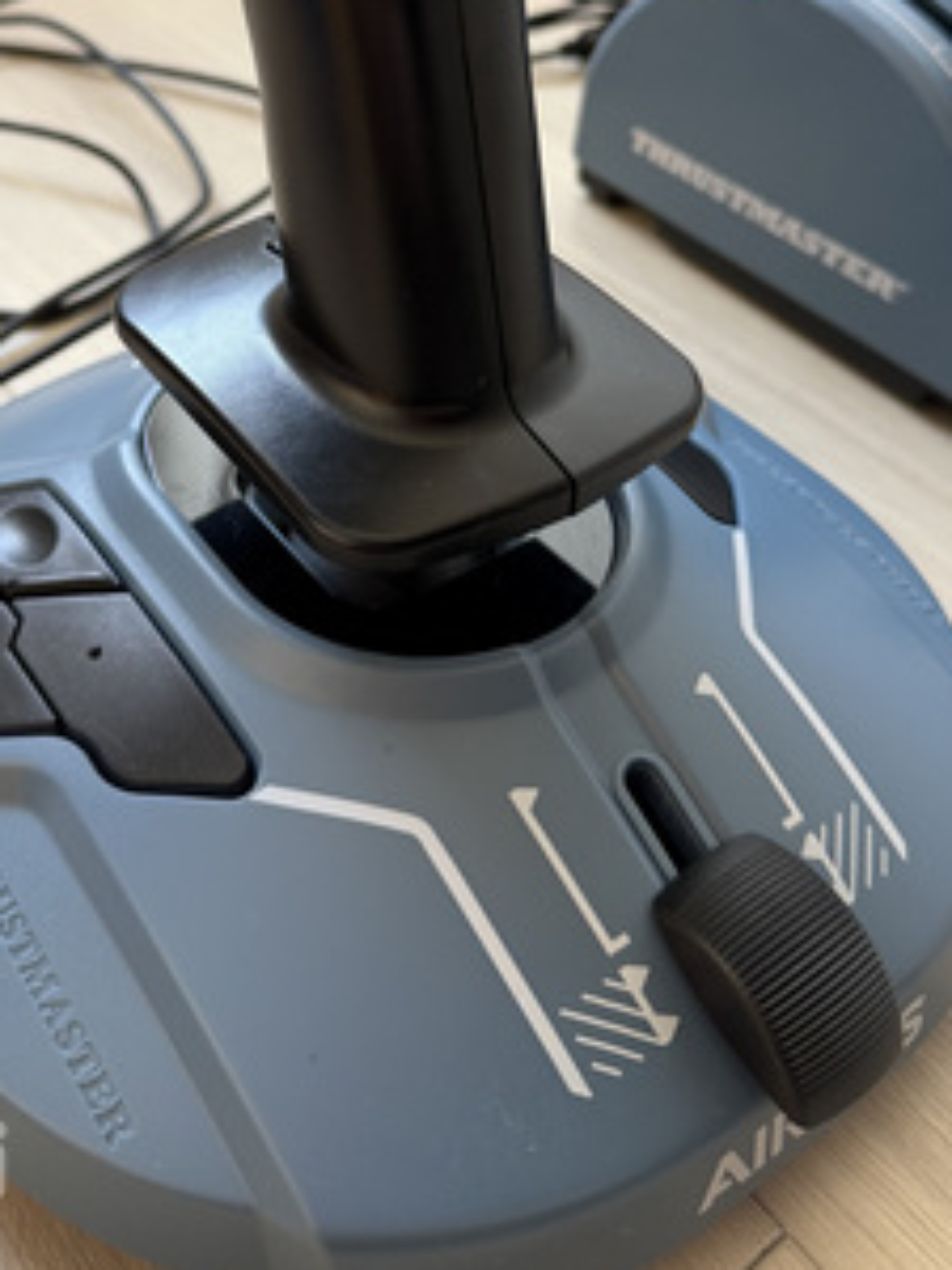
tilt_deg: -32.6
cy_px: 250
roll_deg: -2.2
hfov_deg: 35.8
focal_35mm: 40
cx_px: 379
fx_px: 1467
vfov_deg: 44.5
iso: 200
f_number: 1.78
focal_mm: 6.76
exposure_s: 1/93
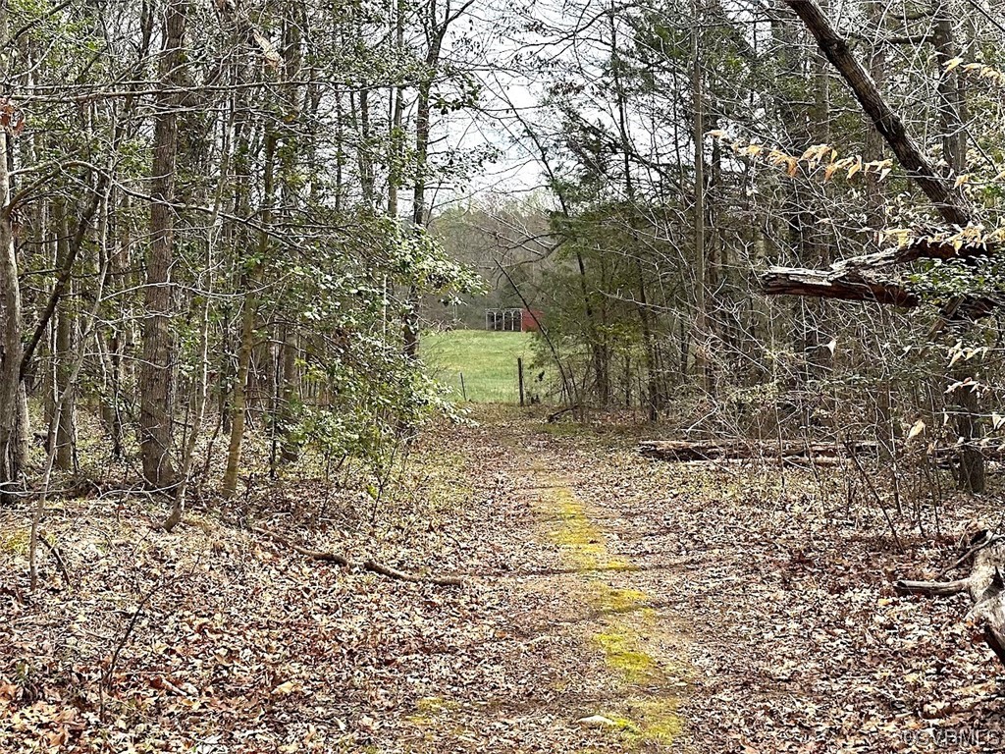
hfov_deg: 39.7
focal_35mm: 48
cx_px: 502
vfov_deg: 30.3
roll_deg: -0.4
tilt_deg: -3.4
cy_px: 377
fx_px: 1394
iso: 64
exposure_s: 1/1258
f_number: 1.78
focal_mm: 6.86
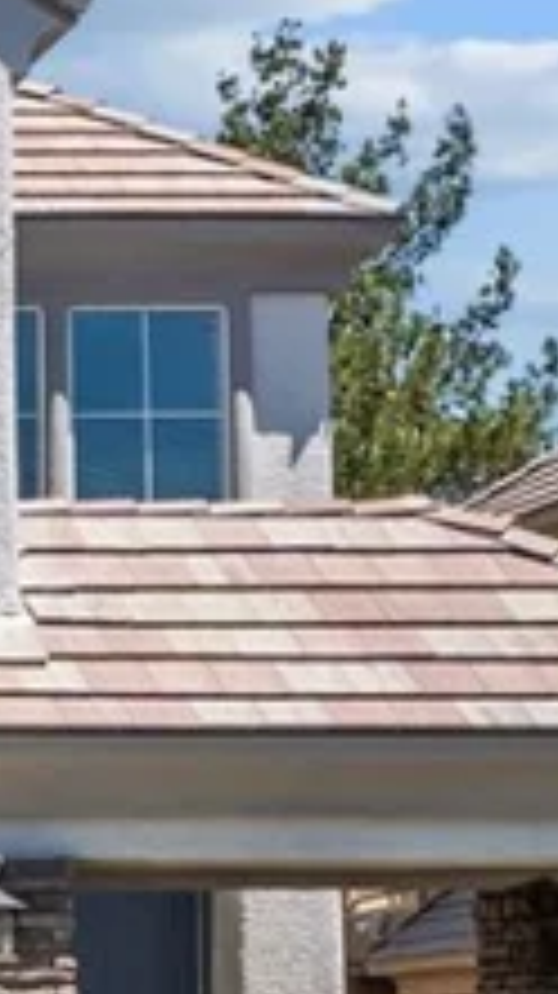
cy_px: 882
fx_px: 4217
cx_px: -918
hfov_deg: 7.0
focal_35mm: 160
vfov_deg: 13.3
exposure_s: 1/8000
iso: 400
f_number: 8
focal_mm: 22
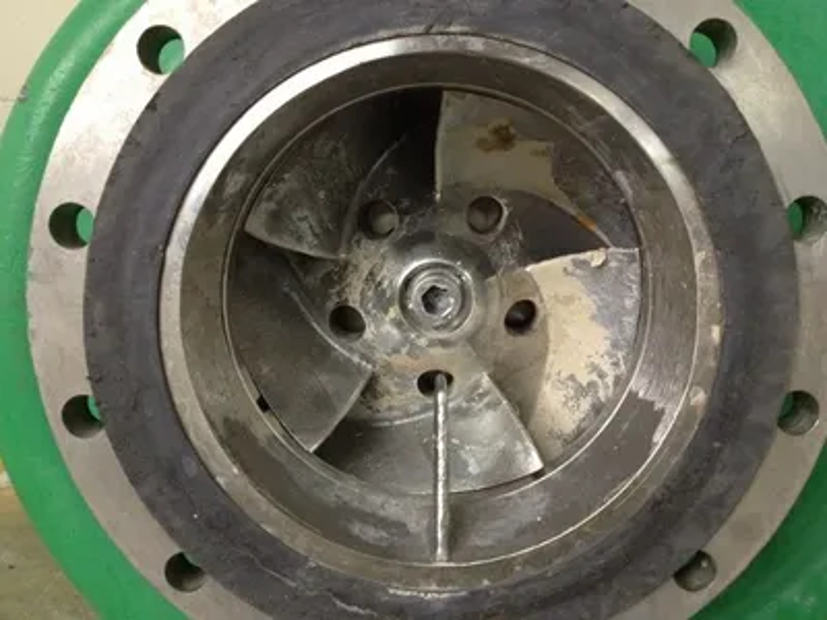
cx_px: 414
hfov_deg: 52.6
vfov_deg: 40.7
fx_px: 836
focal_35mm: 35
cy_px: 310
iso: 200
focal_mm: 4.28
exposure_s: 1/20
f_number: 2.4
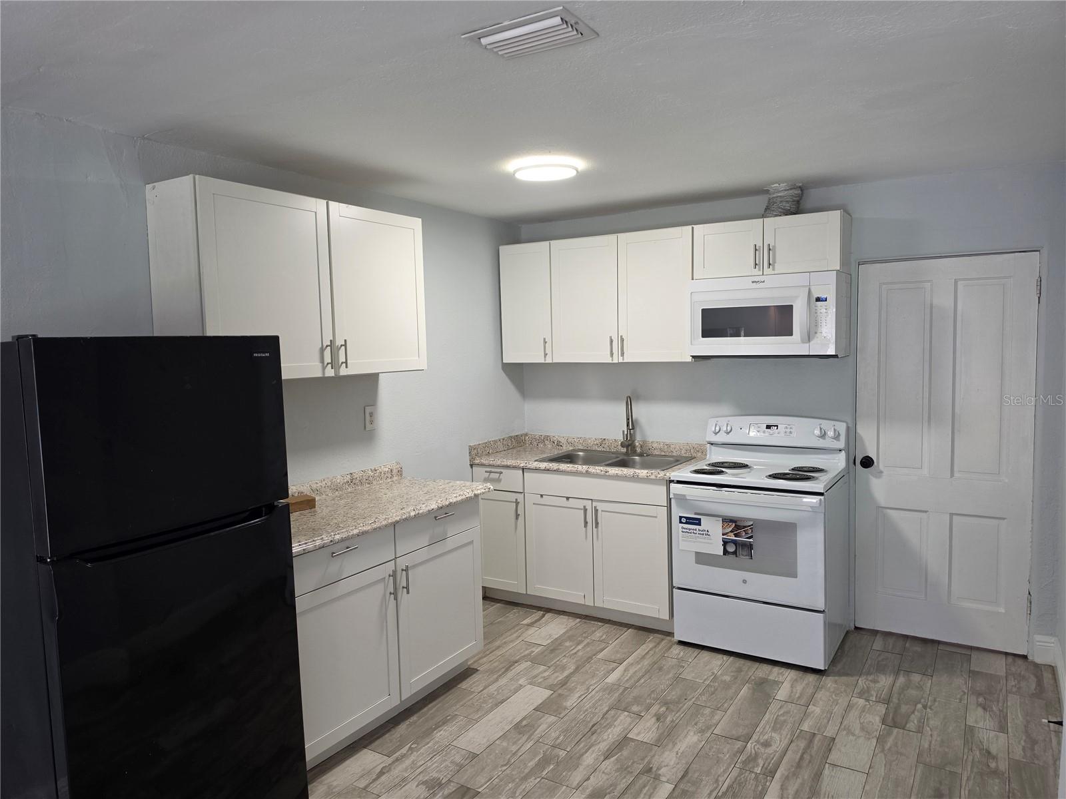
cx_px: 533
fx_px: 708
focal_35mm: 23
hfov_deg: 73.9
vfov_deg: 58.9
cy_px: 400
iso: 125
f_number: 1.4
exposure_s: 1/120
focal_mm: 6.5
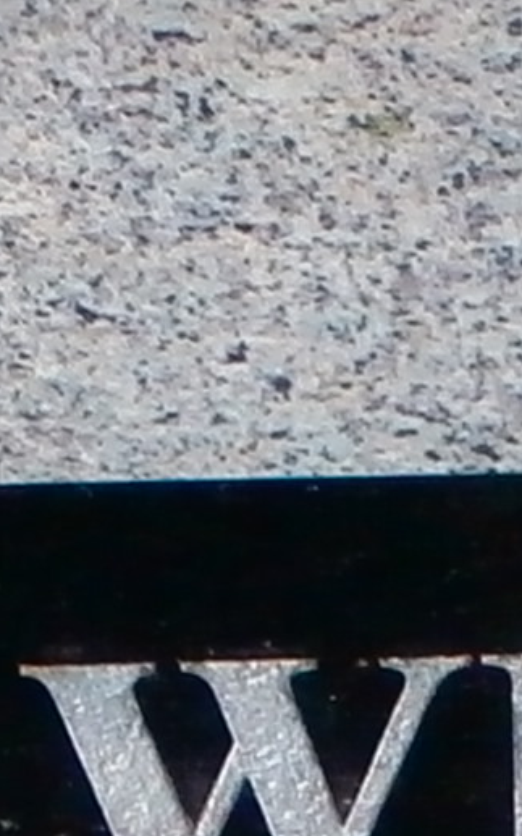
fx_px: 10109
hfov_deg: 2.9
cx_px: 1122
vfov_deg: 4.7
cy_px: 1371
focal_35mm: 444
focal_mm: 8.29
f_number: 4.2
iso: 100
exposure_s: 1/200
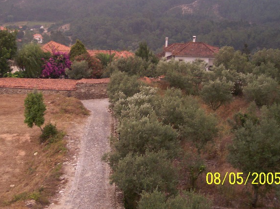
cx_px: 106
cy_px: 69
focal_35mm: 53
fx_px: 429
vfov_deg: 27.3
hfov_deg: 36.0
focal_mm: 8
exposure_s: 1/30
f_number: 2.8
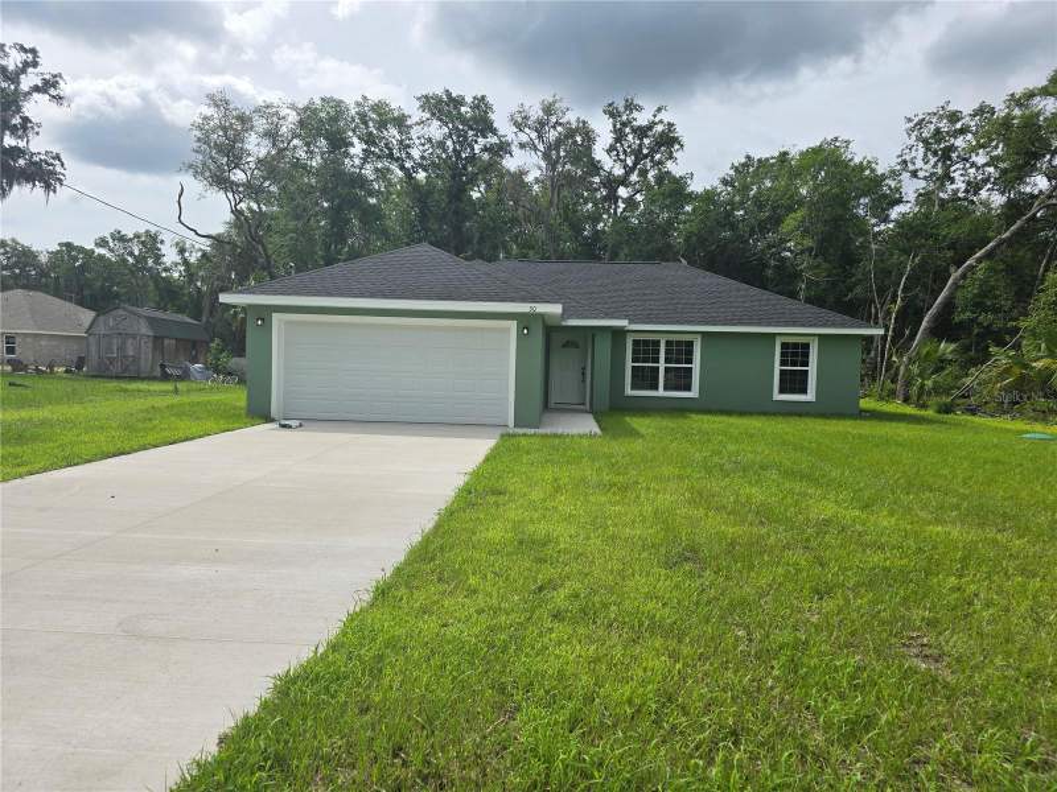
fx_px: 702
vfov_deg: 58.9
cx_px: 528
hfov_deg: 73.9
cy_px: 396
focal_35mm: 23
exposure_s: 1/981
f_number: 1.7
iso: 12
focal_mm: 6.3
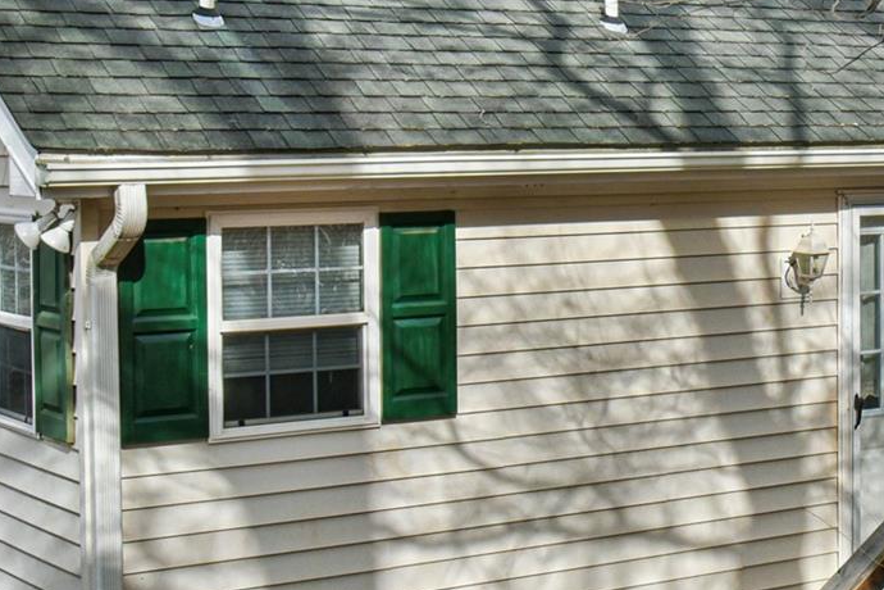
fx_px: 2185
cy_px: 384
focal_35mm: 89
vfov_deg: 15.3
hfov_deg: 22.4
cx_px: 752
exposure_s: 1/640
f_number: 13
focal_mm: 30
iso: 1600
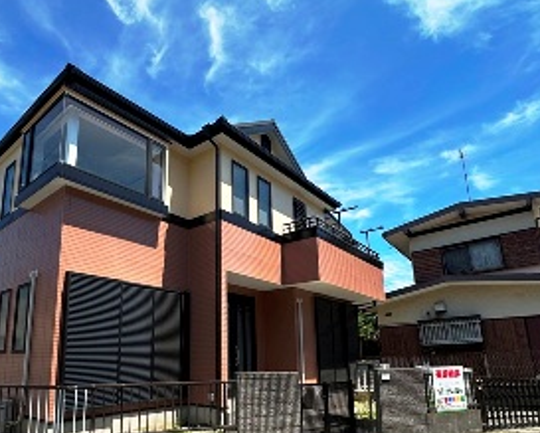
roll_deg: +2.3
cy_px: 277
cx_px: 239
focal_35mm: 20
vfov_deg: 66.9
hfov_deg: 80.0
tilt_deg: +9.3
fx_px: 320
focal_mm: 2.22
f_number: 2.2
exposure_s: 1/812
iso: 40
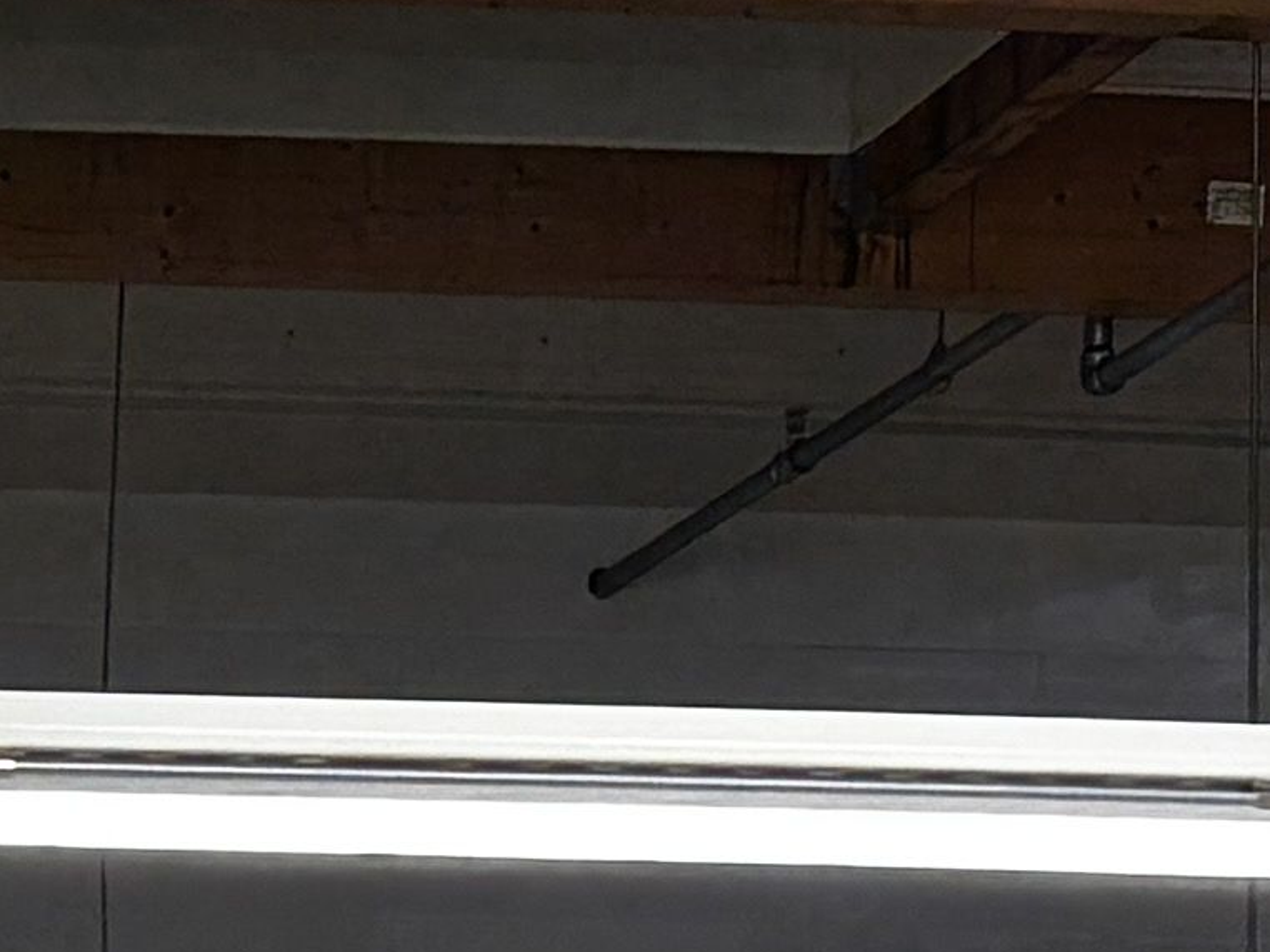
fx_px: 7152
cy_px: 3560
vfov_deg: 6.4
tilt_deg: -2.8
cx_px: -2133
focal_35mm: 195
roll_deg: -0.8
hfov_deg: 8.8
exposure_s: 1/103
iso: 32
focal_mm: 5.96
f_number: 1.6
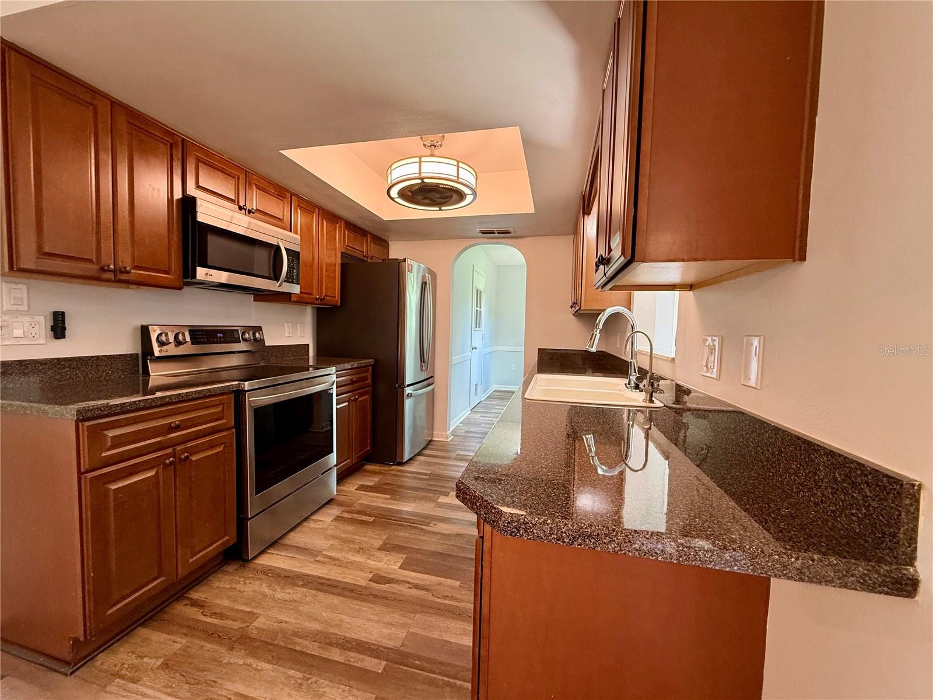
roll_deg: -1.6
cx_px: 466
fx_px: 377
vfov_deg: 85.7
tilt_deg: -3.2
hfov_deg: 102.1
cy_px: 350
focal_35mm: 14
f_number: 2.2
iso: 200
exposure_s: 1/60
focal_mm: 2.22
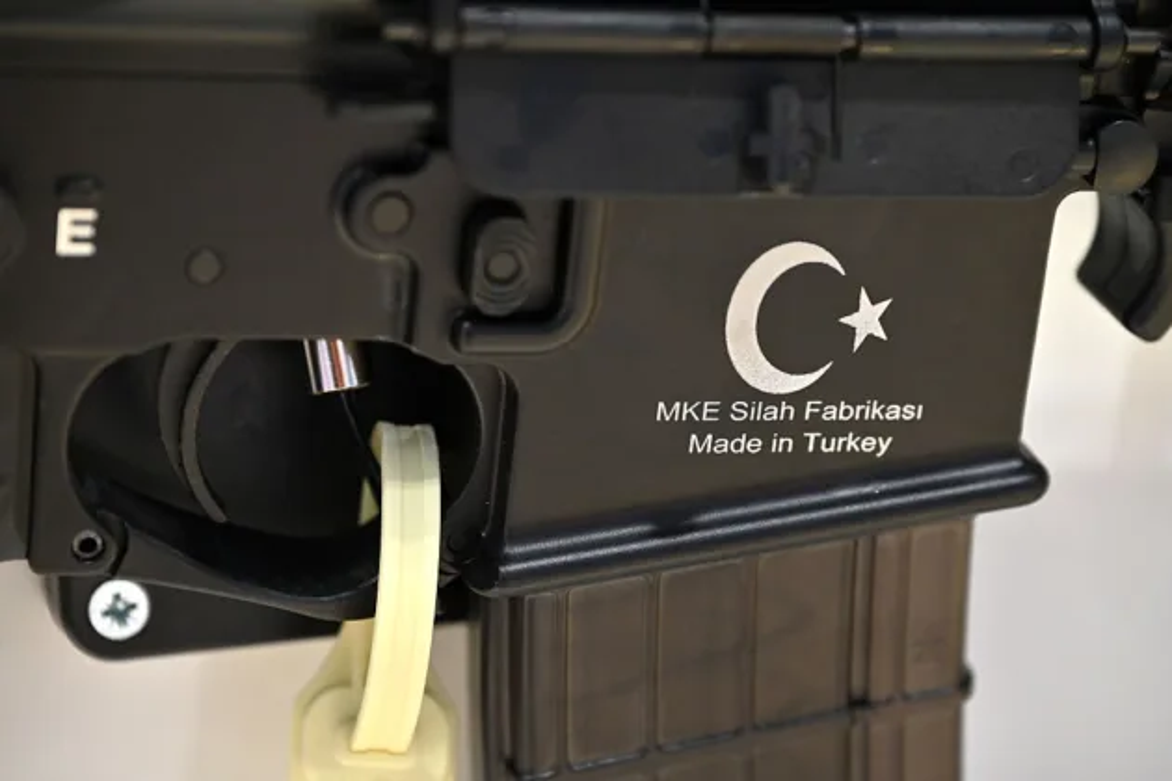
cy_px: 390
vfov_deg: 11.4
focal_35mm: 120
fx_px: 3906
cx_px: 586
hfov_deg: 17.1
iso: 1250
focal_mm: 120
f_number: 5
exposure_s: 1/60
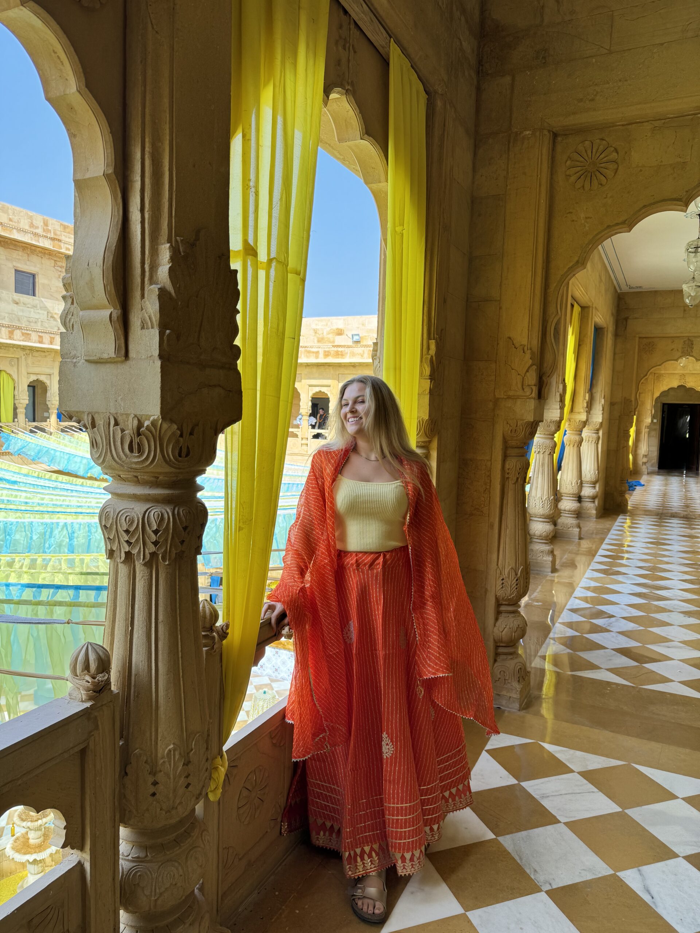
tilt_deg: -3.9
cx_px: 350
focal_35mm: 24
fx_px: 647
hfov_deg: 56.8
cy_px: 466
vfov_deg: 71.6
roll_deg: -2.0
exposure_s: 1/477
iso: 80
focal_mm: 6.86
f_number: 1.78
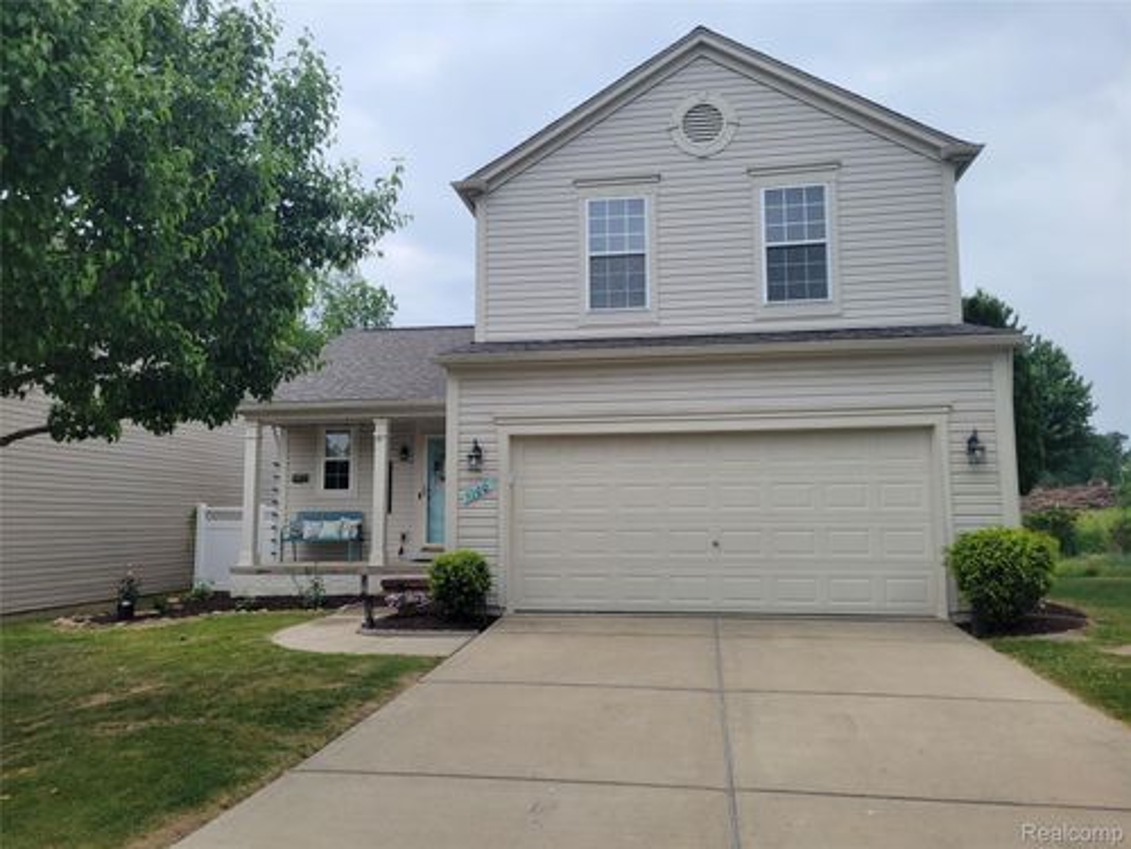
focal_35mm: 26
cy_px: 424
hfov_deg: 67.3
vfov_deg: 53.1
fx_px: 849
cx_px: 566
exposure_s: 1/416
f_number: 1.8
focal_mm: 5.4
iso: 40
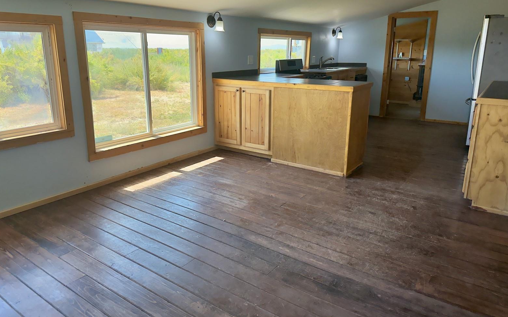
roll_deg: -0.6
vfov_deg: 47.5
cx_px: 250
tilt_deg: -14.3
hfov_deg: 70.4
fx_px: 360
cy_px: 140
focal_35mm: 26
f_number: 1.78
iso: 50
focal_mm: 6.76
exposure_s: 1/567
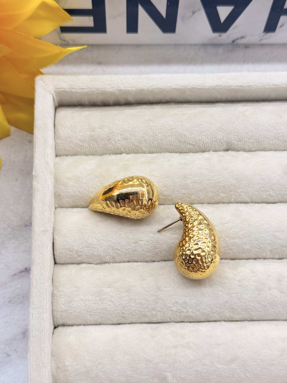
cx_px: 144
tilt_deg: -72.8
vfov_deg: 39.7
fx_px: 531
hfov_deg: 30.3
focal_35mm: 48
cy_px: 192
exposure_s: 1/121
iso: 50
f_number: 1.78
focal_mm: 6.76
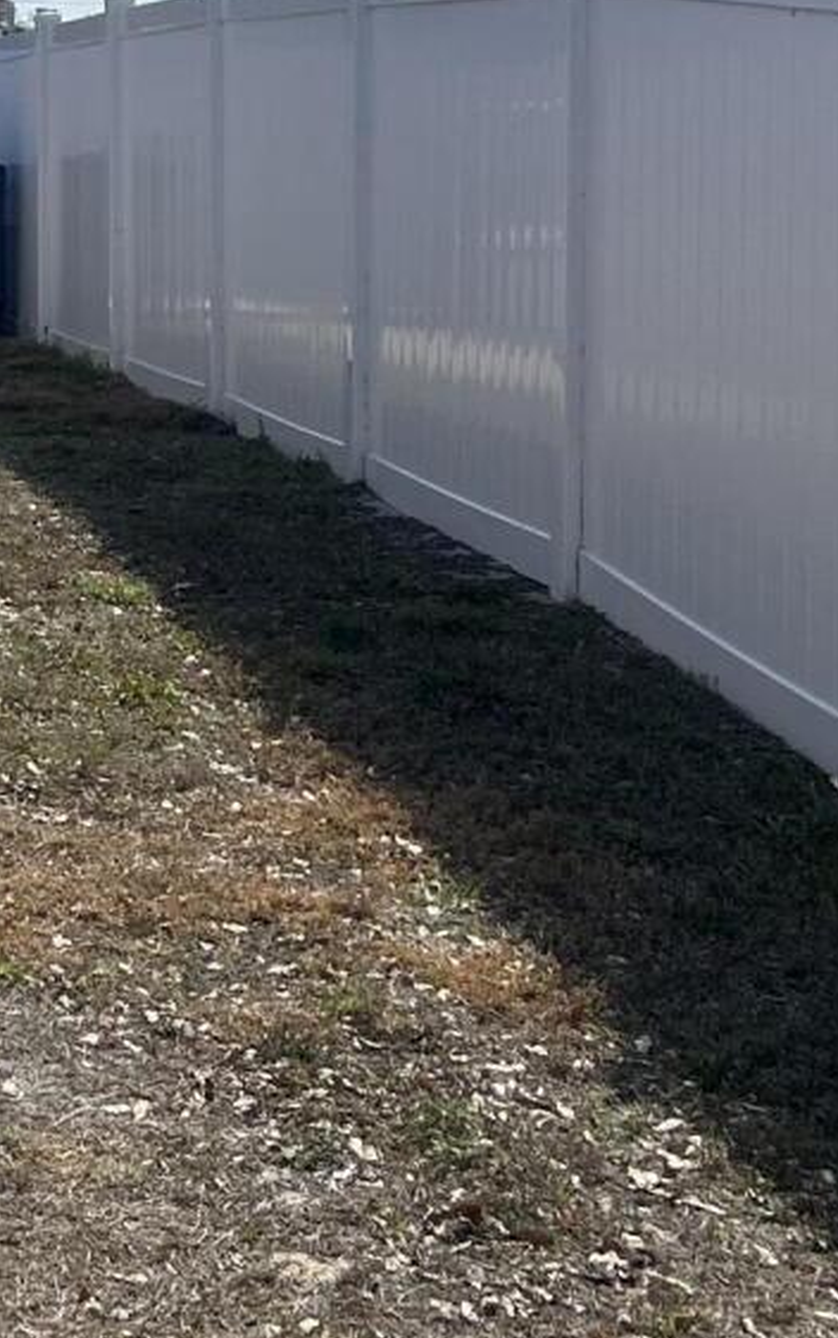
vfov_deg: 21.0
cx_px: 124
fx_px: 3576
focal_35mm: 98
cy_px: 307
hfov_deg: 13.3
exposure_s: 1/7463
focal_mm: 5.7
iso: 50
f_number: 1.5
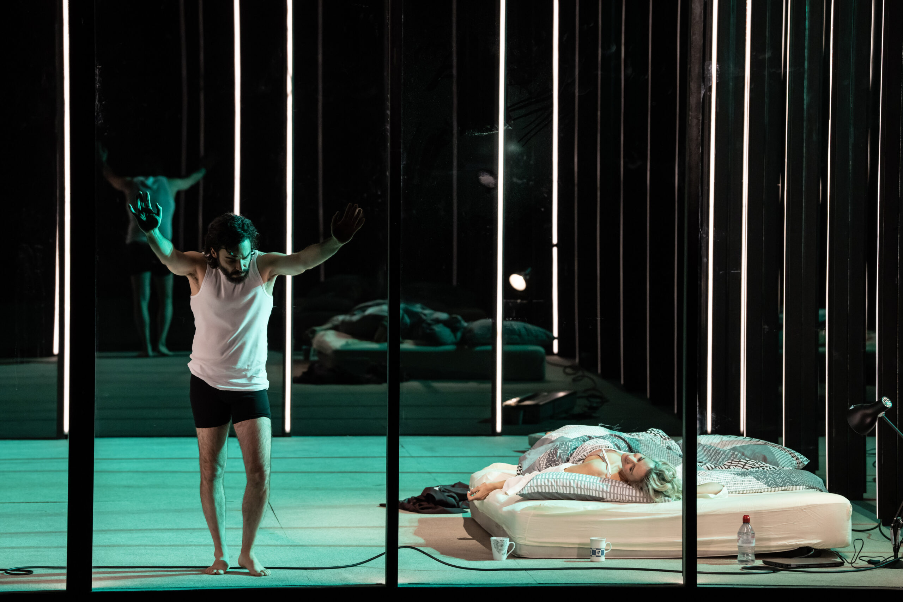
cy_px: 301
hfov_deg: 11.9
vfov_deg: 7.9
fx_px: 4339
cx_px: 452
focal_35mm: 173
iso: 1600
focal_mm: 173
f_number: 4.5
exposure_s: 1/100
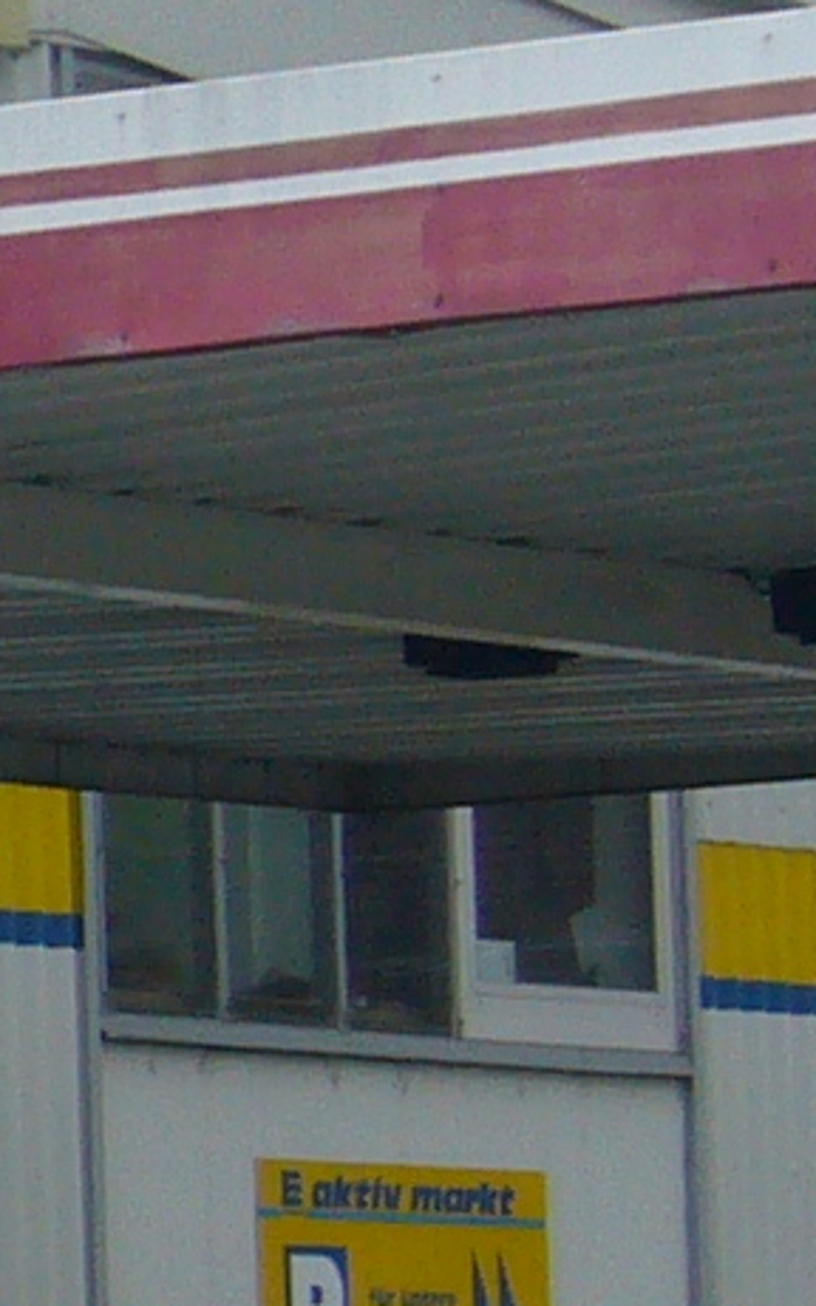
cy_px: 827
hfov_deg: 3.9
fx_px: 11532
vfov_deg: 6.5
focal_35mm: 324
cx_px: -1556
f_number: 6.7
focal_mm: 8.3
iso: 80
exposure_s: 1/250
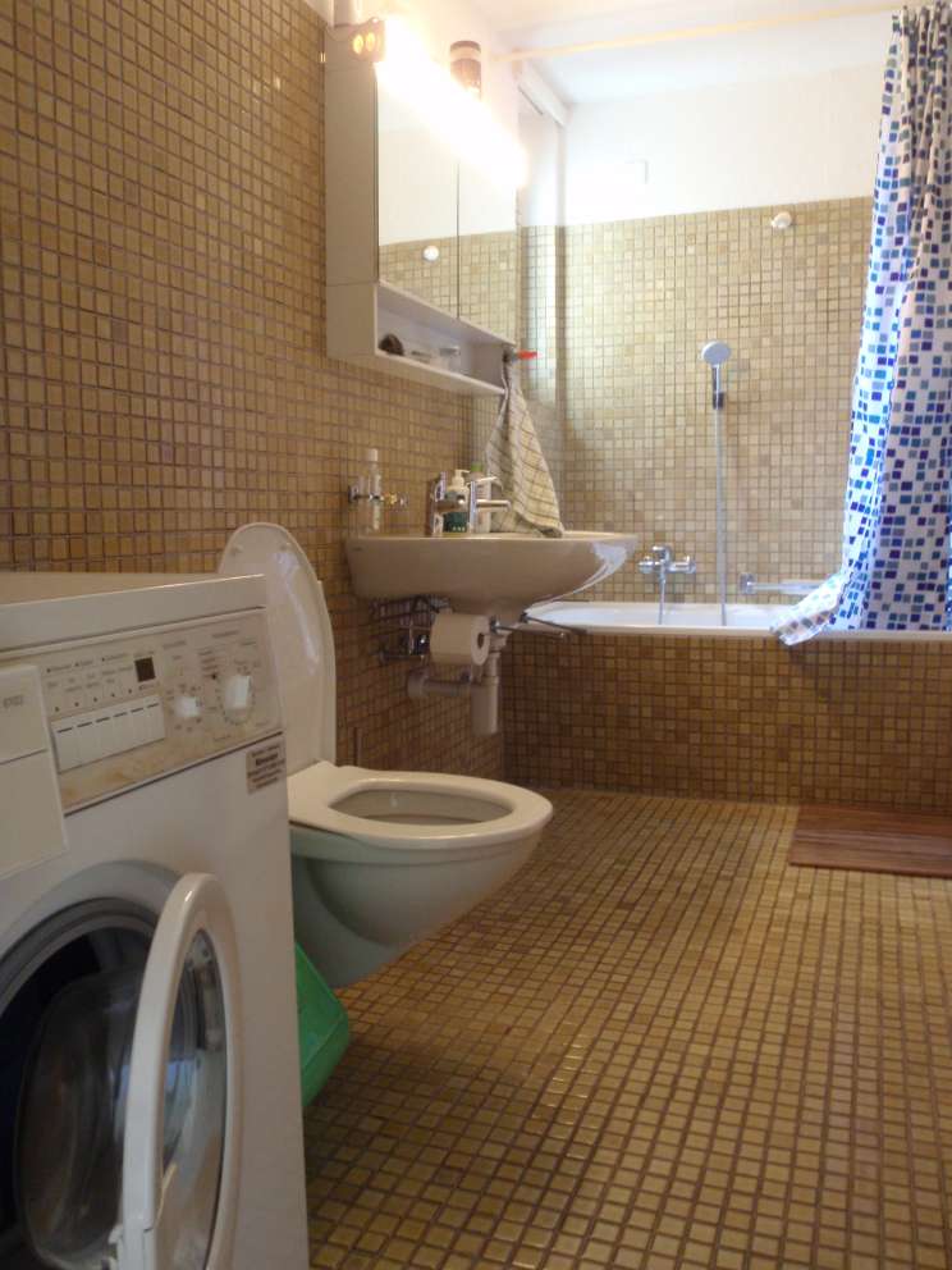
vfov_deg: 63.4
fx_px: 1027
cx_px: 476
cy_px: 635
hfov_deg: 49.7
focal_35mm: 28
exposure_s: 1/5
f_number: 3.5
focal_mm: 5
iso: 200
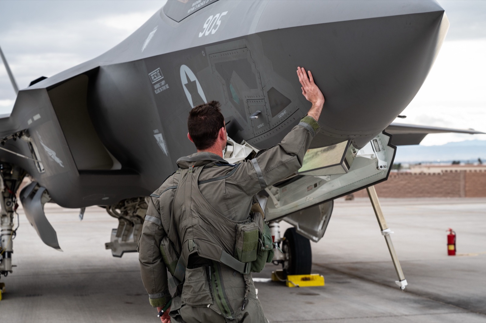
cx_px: 243
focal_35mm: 70
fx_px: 944
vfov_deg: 19.4
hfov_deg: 28.9
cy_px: 162
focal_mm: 70
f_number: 5.6
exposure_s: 1/640
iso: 250
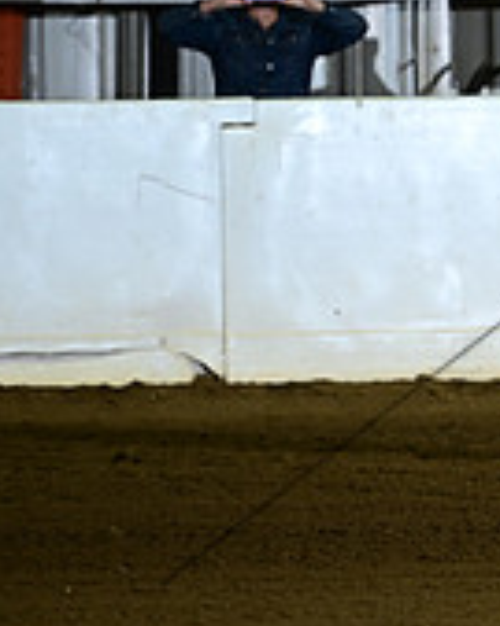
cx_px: 889
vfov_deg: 3.0
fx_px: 11960
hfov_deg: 2.4
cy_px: 28
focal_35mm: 646
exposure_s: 1/205
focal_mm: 200
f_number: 2.8
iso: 500
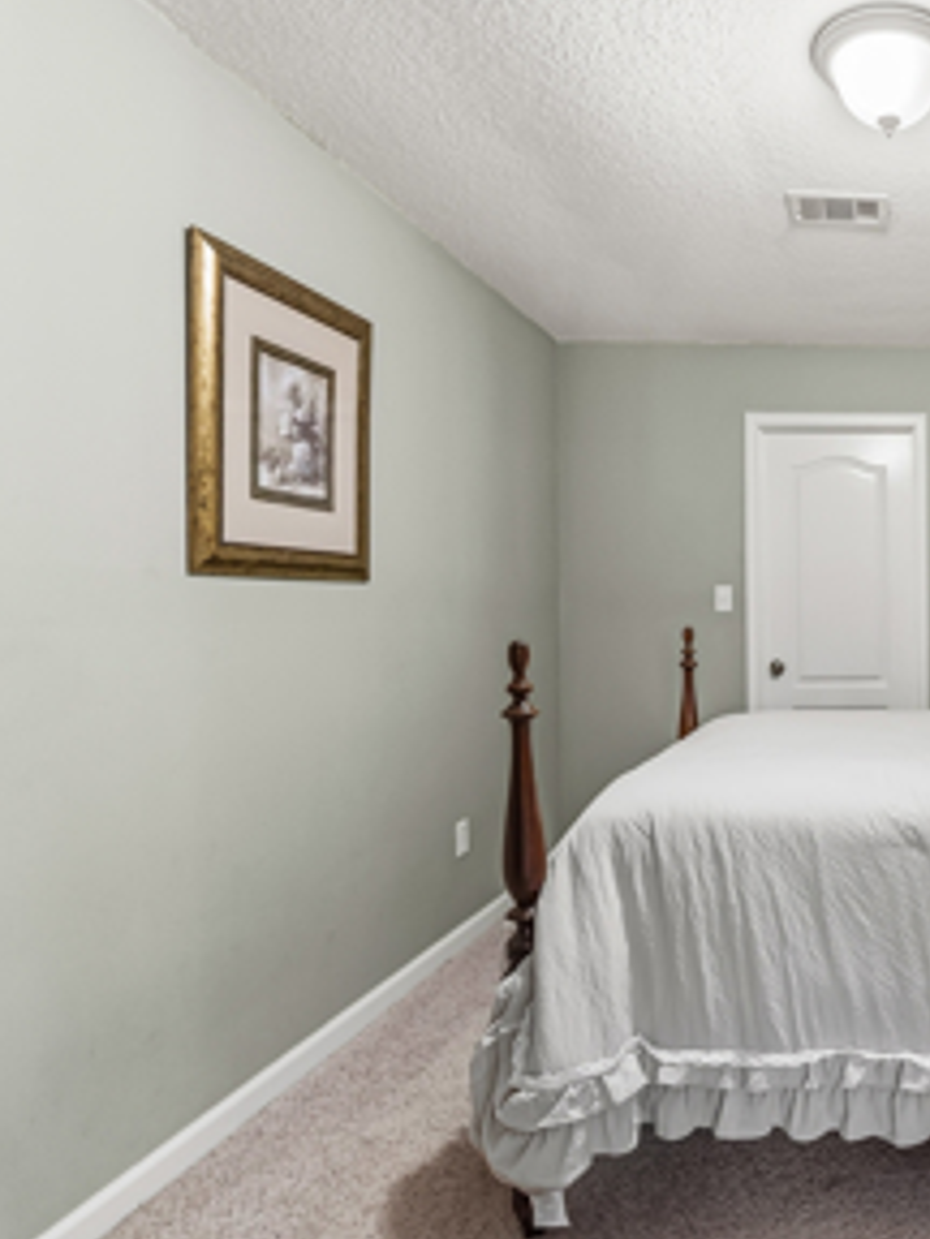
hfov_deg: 46.5
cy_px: 615
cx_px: 949
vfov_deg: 71.6
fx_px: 860
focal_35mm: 24
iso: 12800
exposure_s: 1/13
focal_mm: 16
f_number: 5.6
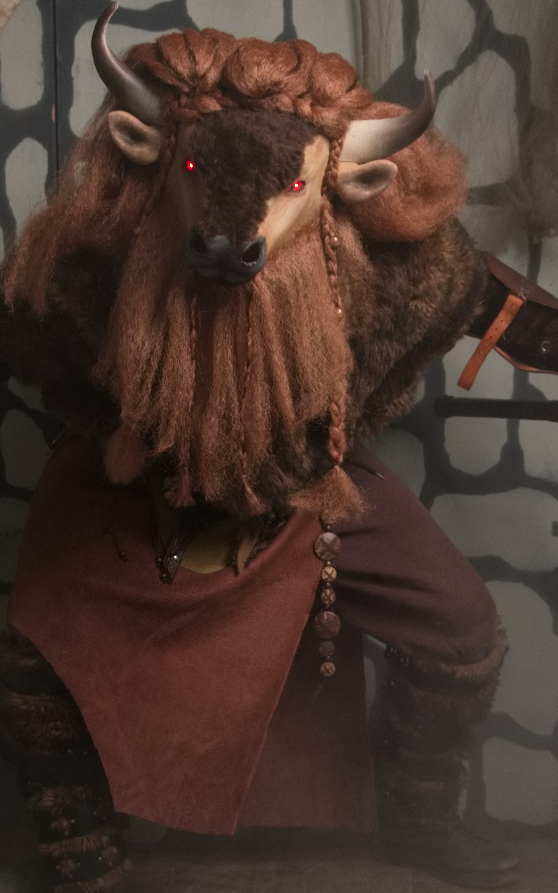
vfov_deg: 28.2
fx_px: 1776
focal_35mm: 73
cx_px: 325
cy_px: 451
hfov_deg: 17.8
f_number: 4.1
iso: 200
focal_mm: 20
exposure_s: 1/50
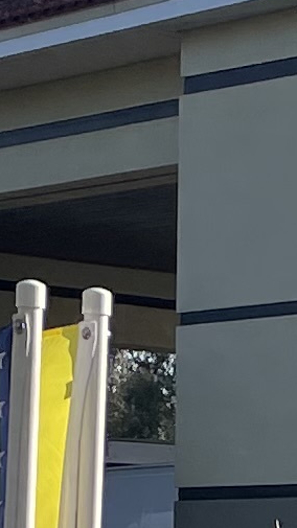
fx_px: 3165
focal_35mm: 226
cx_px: 317
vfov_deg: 9.1
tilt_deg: -6.0
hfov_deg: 5.4
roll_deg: -1.4
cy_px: 950
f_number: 1.6
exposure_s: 1/1473
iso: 32
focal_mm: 4.2
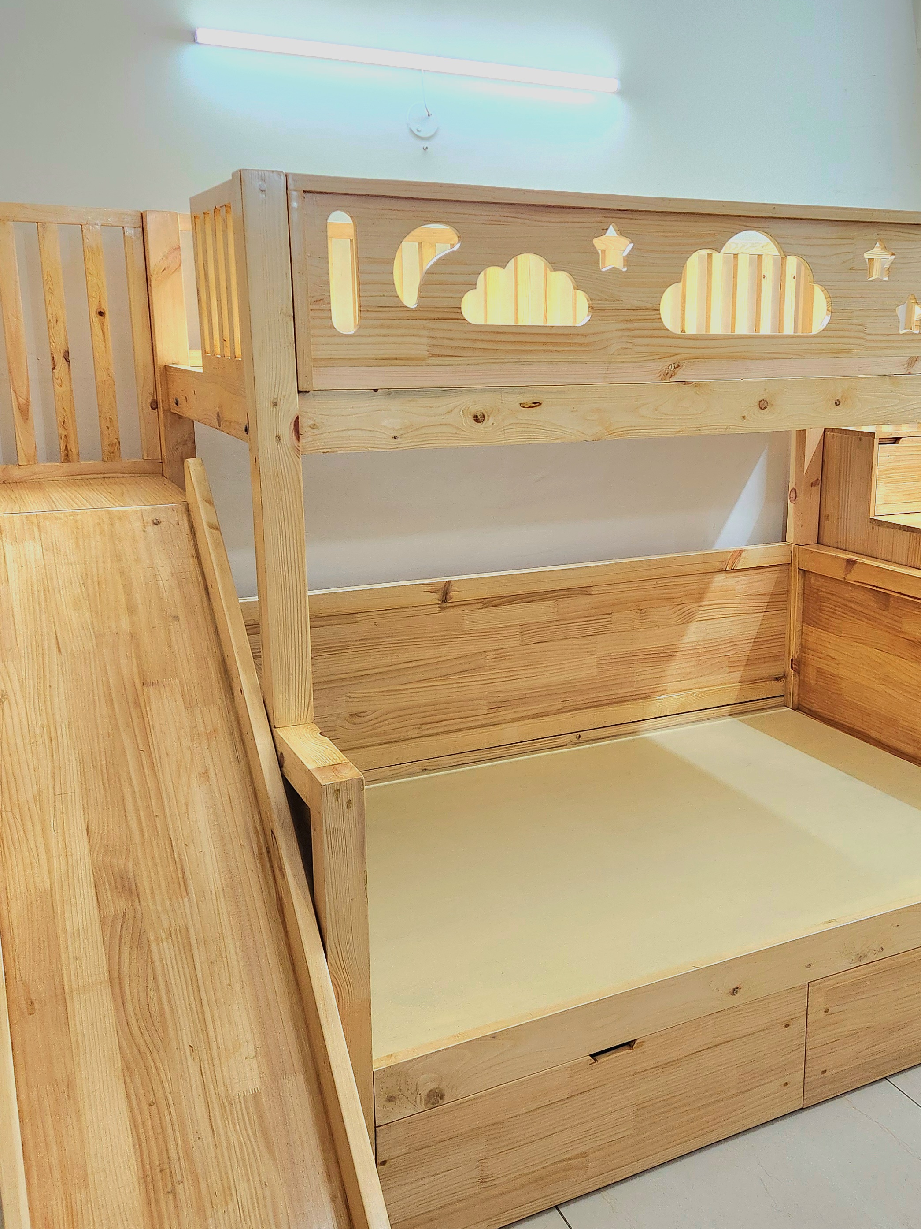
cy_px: 586
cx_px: 570
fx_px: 1171
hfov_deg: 42.7
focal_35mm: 33
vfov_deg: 55.3
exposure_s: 1/101
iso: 250
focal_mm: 5.4
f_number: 1.8
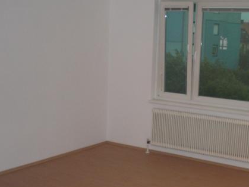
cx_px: 152
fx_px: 417
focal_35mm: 58
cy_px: 110
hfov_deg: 33.1
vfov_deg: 25.2
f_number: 3.1
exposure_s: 1/60
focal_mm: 6.3
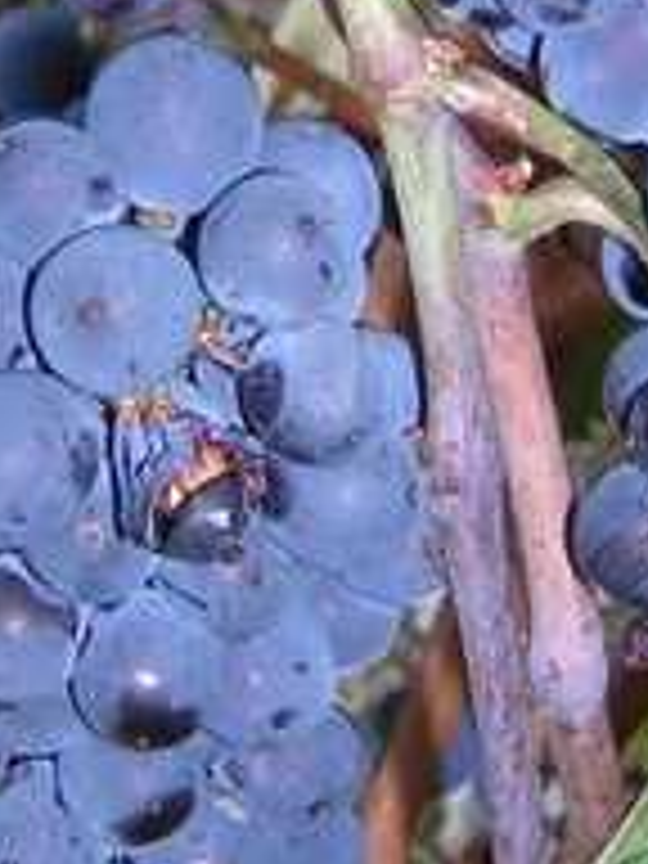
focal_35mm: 158
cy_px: 410
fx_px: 3944
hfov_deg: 9.4
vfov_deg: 12.5
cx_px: 452
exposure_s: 1/60.1
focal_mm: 6.6
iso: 100
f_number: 3.1
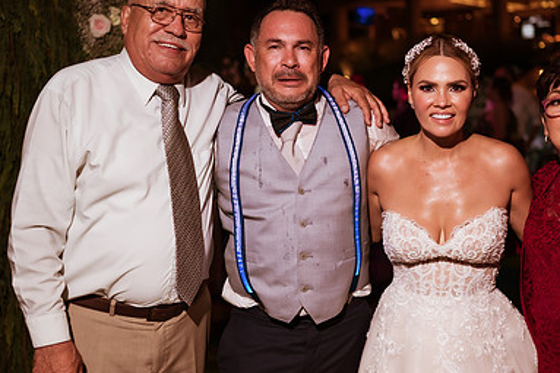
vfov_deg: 24.6
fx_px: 855
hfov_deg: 36.2
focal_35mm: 55
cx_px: 330
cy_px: 191
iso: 1000
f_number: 1.8
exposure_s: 1/250
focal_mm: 35
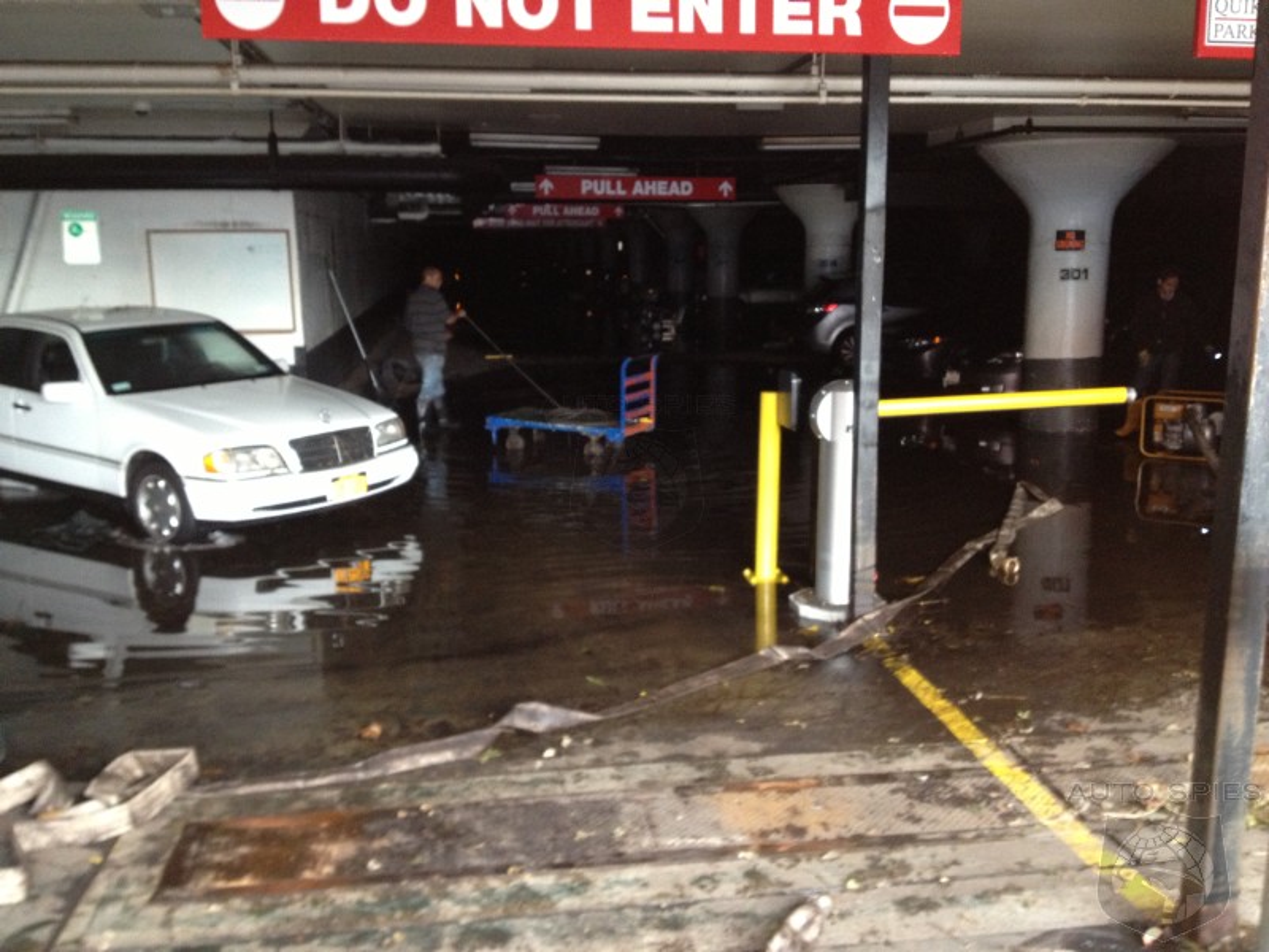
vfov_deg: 40.7
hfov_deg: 52.6
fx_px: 1283
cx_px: 634
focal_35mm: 35
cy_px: 476
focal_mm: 4.28
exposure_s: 1/20
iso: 250
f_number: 2.4
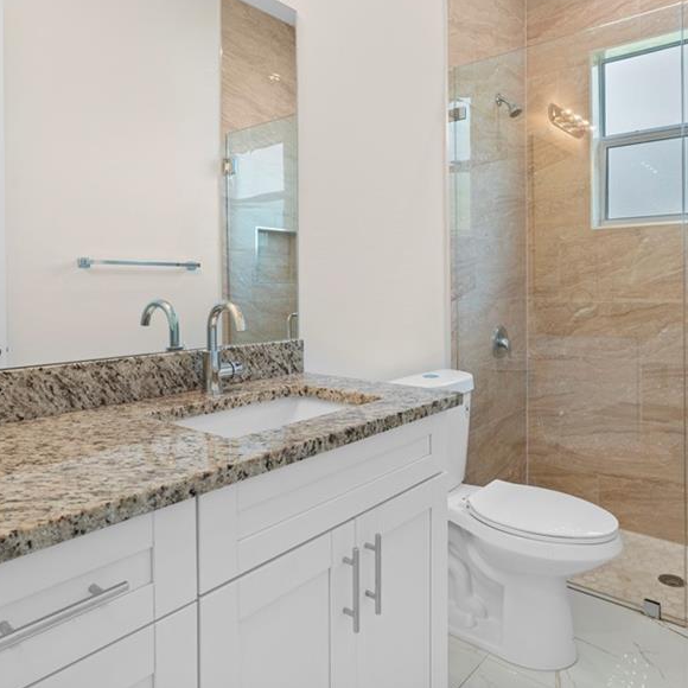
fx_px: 540
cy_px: 298
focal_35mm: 24
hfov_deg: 64.8
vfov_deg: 64.8
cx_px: 384
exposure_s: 1/6
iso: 400
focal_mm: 16
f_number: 9
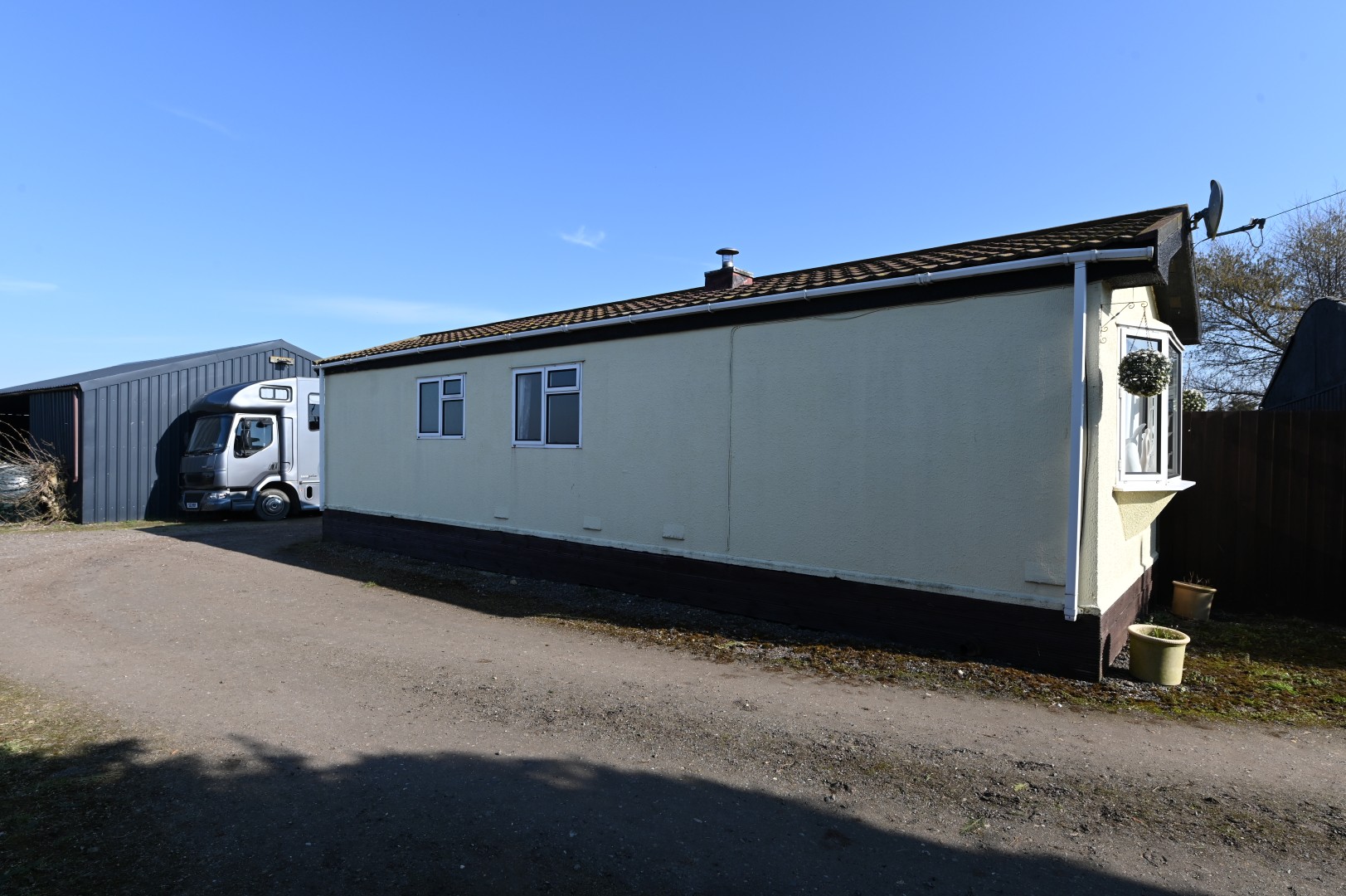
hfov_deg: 86.9
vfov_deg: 64.5
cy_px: 448
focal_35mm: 19
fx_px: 710
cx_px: 673
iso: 320
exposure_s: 1/400
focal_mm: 19
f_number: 10
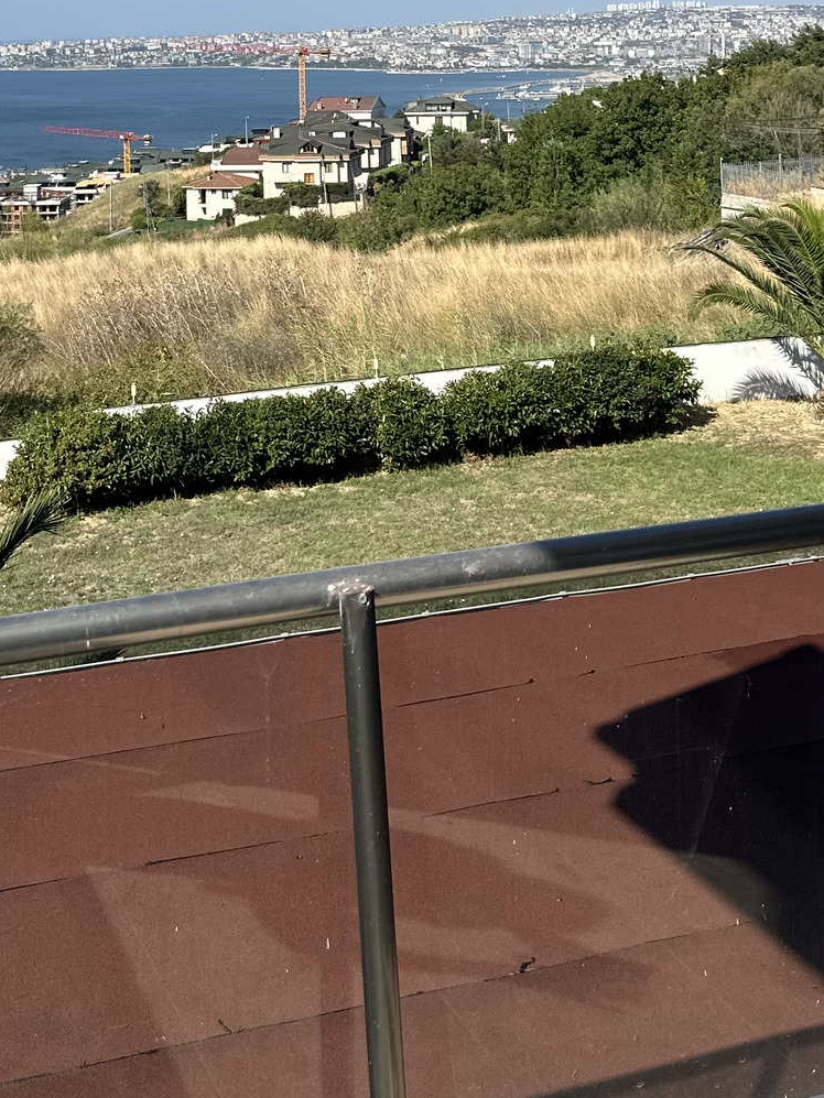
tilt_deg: +0.2
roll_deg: -0.6
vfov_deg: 33.9
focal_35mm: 52
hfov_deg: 27.8
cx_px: 269
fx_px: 1650
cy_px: 21
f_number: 1.78
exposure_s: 1/5000
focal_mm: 6.86
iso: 80
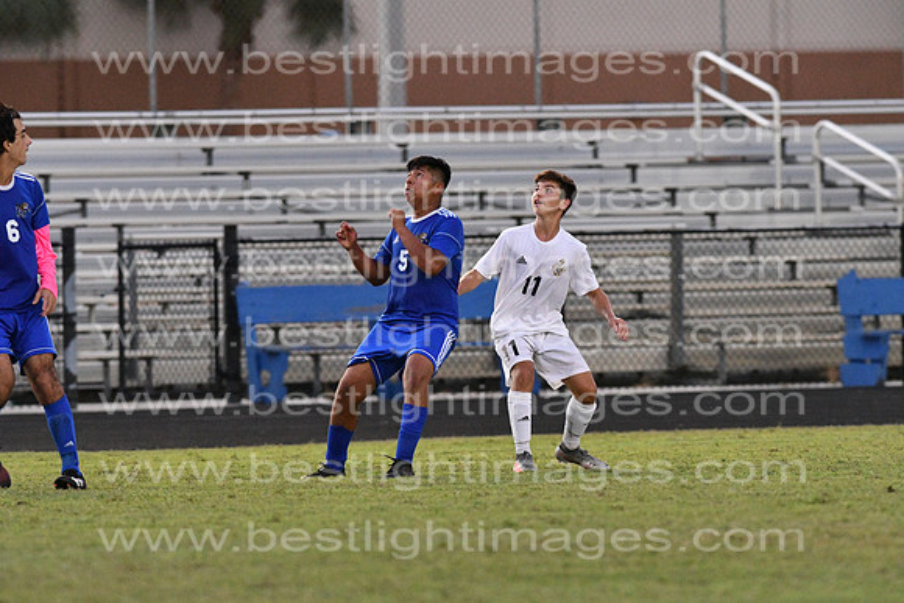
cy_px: 302
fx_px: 11302
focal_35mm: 450
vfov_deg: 3.1
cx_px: 452
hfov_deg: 4.6
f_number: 4
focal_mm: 300
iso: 6400
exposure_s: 1/800
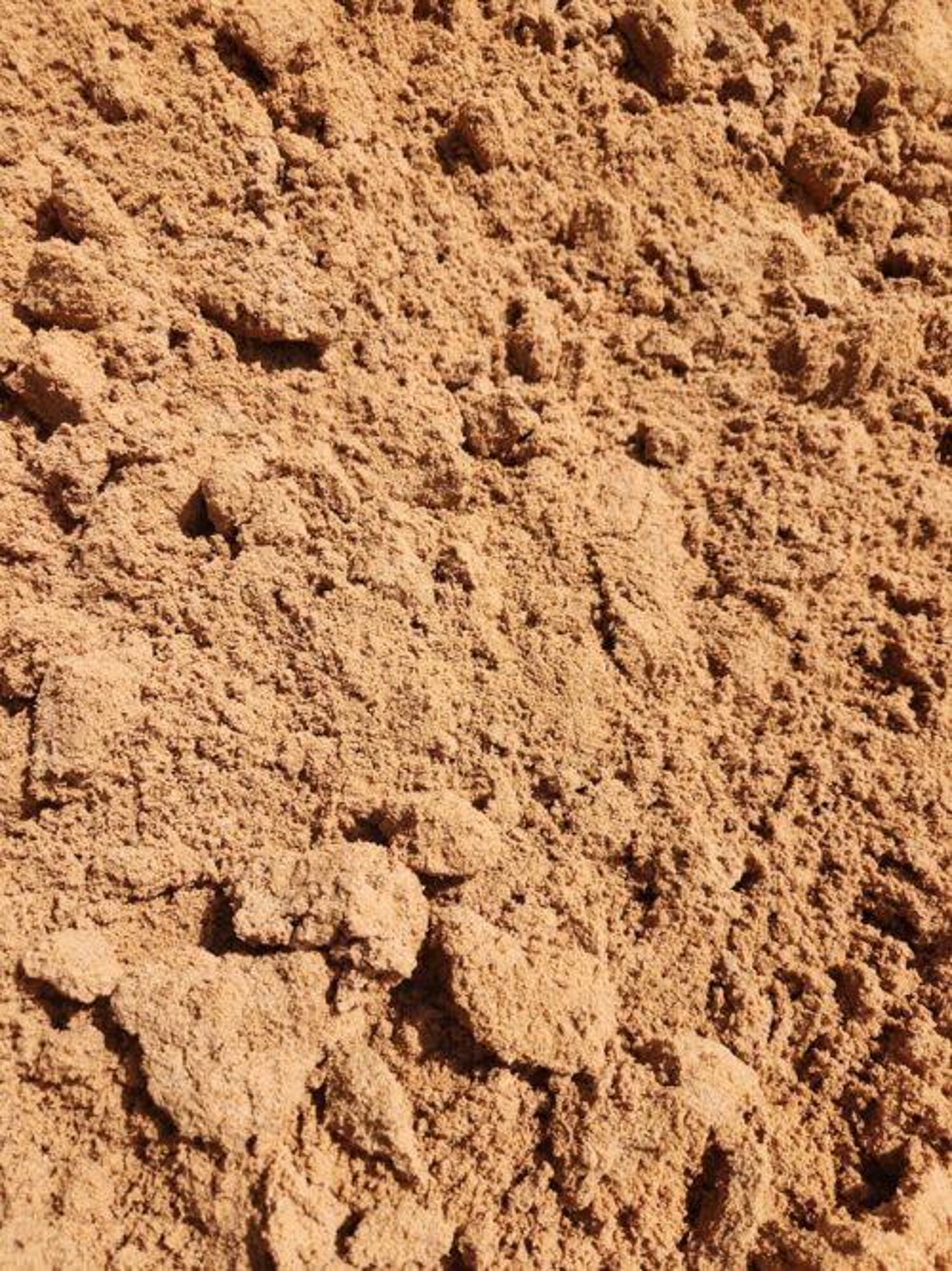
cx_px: 476
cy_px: 636
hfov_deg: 58.9
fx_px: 844
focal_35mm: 23
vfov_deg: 73.9
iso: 20
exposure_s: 1/2365
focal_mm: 5.4
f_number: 1.8
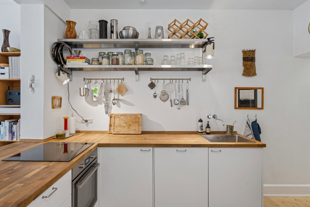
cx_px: 148
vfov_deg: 61.9
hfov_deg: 83.9
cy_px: 101
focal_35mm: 20
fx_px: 172
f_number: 9
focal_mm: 19
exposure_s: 1/2
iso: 125
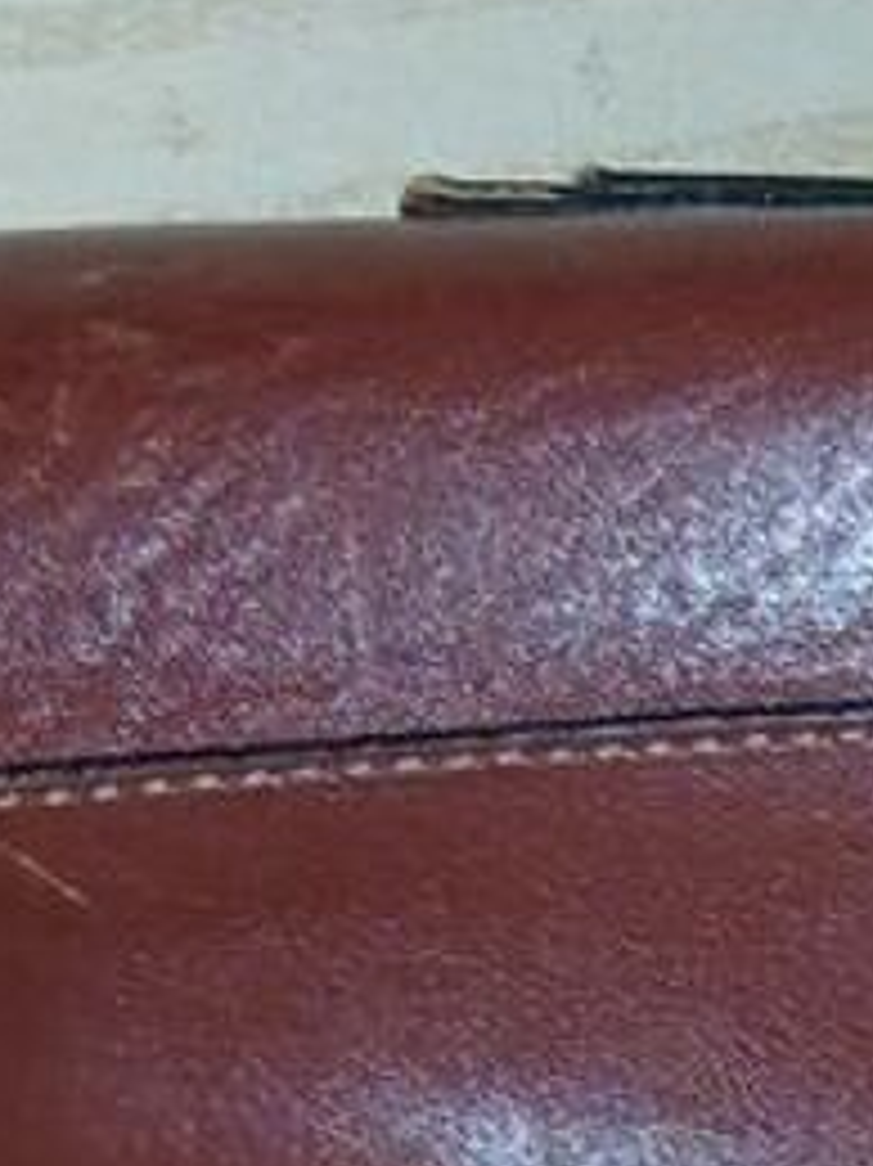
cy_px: 1609
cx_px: 2079
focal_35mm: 134
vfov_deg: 14.0
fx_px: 4510
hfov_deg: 9.8
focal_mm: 3.98
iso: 125
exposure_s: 1/50
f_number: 1.8
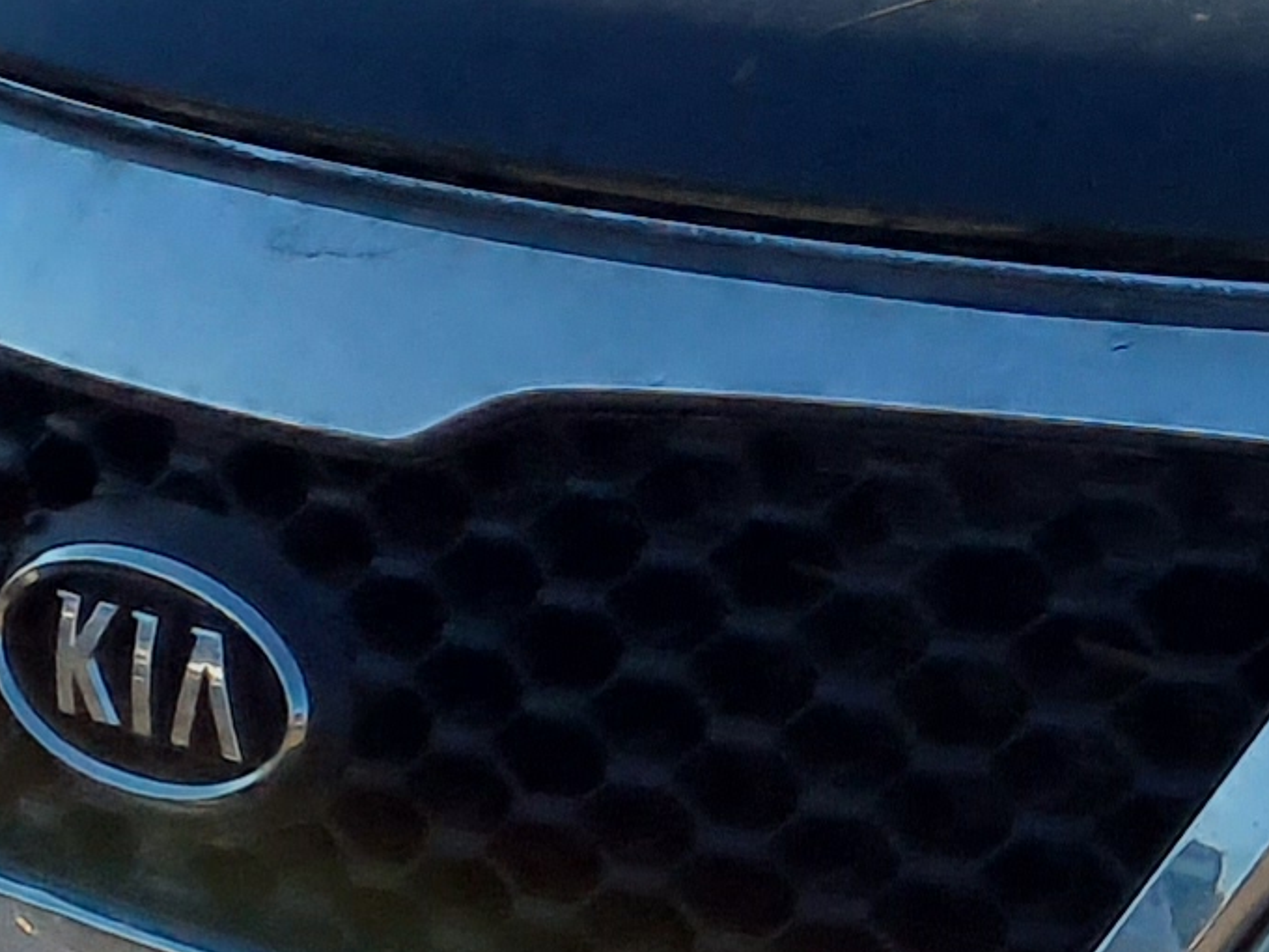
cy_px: 134
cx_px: 2980
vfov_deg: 9.0
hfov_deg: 10.5
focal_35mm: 164
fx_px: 6012
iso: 40
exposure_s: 1/1420
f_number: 1.9
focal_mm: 3.58
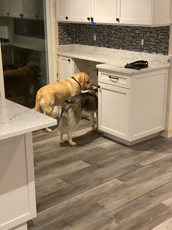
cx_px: 86
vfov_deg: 36.8
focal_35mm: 52
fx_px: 345
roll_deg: +0.3
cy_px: 115
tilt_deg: -16.7
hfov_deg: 28.0
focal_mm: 6
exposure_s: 1/40
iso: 200
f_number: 2
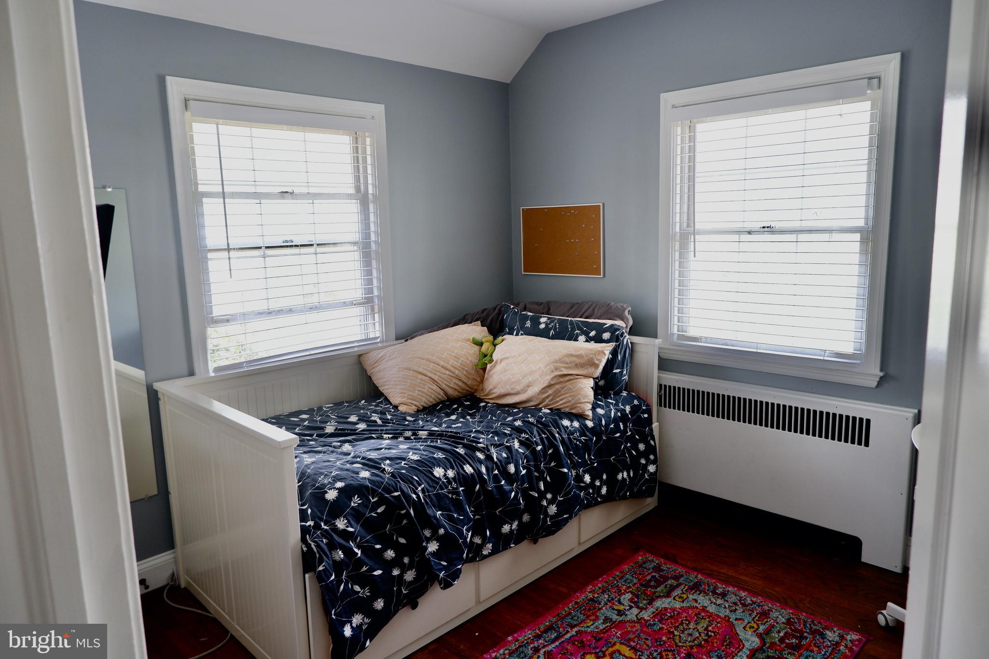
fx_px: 632
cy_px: 330
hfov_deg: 76.1
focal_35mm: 23
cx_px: 494
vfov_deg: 55.1
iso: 250
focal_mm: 15.2
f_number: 3.5
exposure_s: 1/30
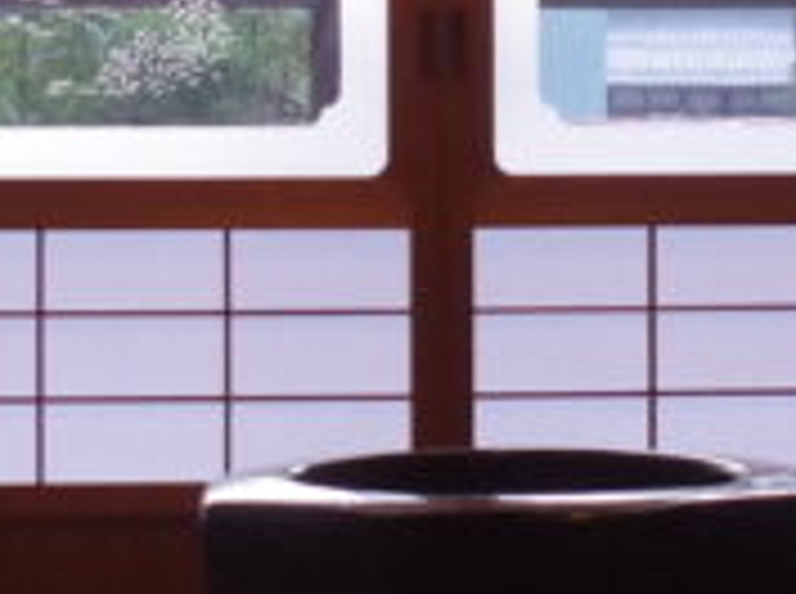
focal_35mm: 196
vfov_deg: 7.5
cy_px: -148
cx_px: 607
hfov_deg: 10.1
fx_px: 4498
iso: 1600
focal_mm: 20
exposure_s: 1/10
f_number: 9
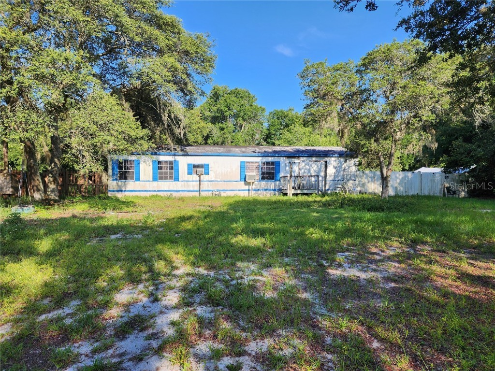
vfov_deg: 58.9
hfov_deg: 73.9
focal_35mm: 23
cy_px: 186
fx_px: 329
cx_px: 248
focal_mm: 6.4
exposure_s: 1/541
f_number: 1.8
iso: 12
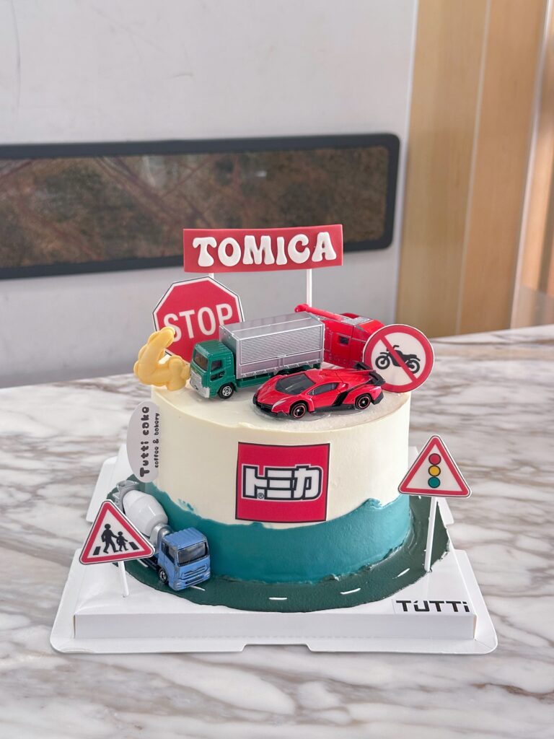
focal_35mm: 48
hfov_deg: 30.3
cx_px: 277
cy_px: 370
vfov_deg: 39.7
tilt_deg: -19.5
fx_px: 1024
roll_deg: -1.4
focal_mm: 6.86
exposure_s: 1/50
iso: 125
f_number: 1.78
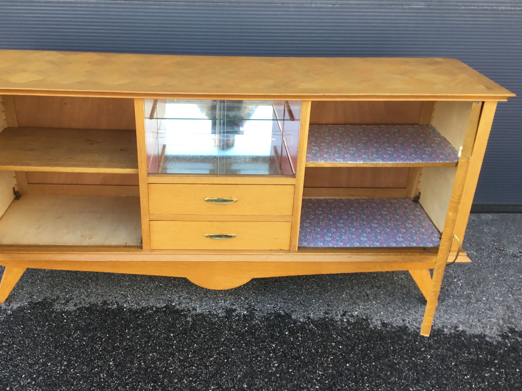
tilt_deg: -26.5
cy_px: 199
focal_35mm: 37
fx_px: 558
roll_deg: -1.9
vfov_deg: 38.7
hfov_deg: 50.0
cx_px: 224
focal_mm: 3.3
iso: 25
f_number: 2.4
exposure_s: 1/101
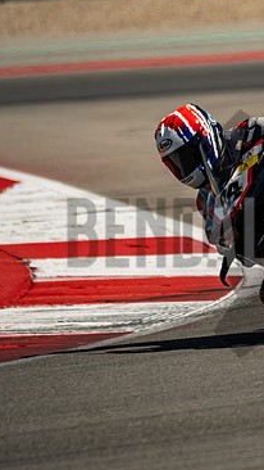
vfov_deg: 2.2
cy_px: 234
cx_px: 337
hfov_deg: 1.2
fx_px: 12377
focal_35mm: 995
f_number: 5.6
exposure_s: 1/1600
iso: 400
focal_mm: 400
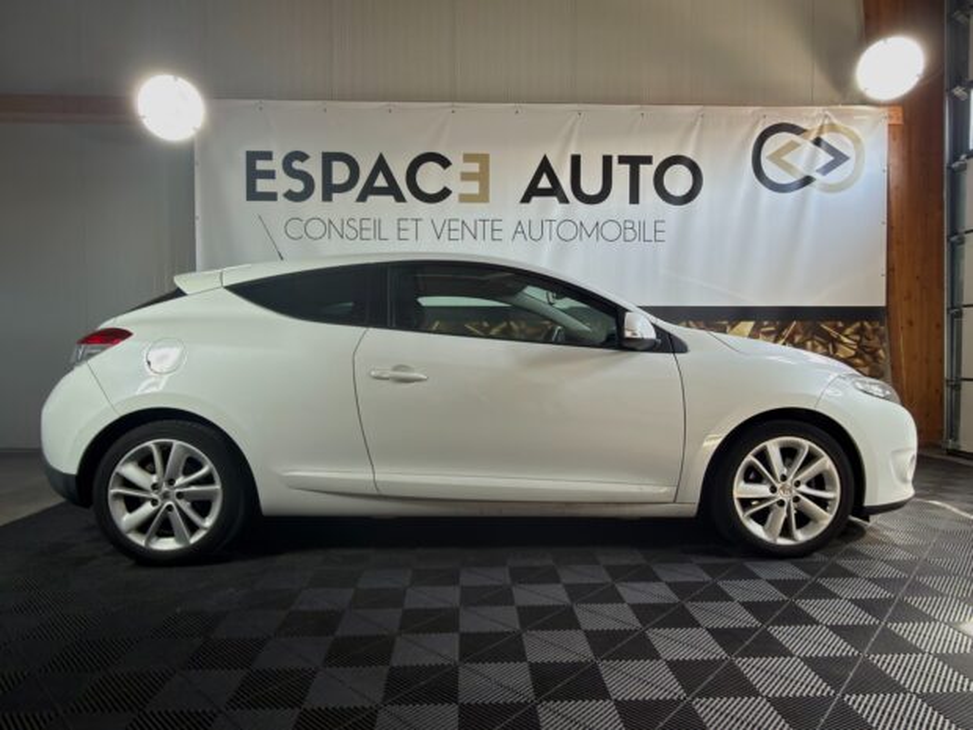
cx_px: 486
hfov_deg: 79.0
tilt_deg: -1.2
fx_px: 590
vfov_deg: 63.4
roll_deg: +0.3
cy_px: 365
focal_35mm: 21
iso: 50
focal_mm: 2.22
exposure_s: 1/25
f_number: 2.2
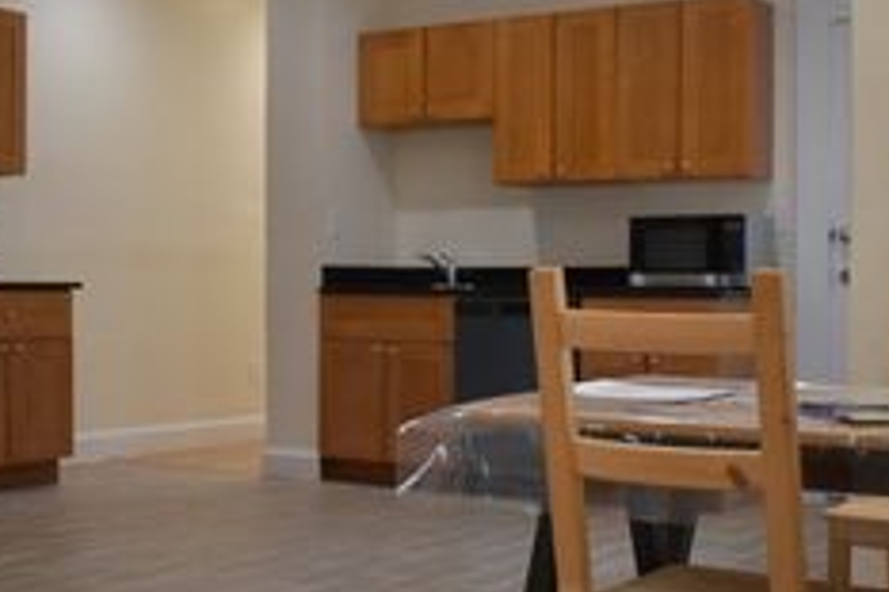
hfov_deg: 34.5
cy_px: 296
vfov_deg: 23.3
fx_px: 1431
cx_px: 469
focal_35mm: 58
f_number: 3.5
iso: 800
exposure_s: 1/160
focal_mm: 18
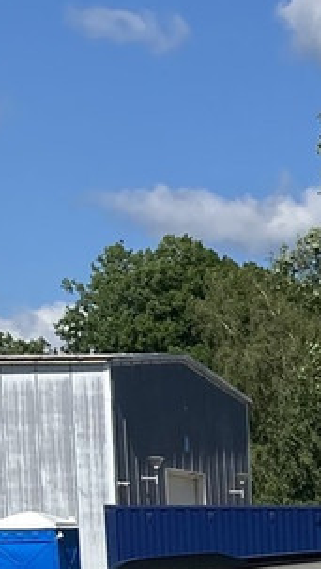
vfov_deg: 12.4
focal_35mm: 161
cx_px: 773
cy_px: 967
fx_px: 2430
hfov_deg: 7.1
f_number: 1.8
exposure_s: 1/3247
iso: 20
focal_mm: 3.99
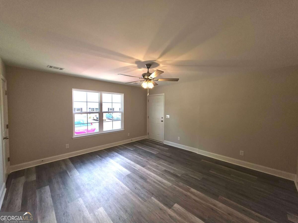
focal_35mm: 13
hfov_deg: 106.2
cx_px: 149
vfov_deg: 89.9
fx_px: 112
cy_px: 112
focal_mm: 2.2
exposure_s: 1/120
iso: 25
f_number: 1.9
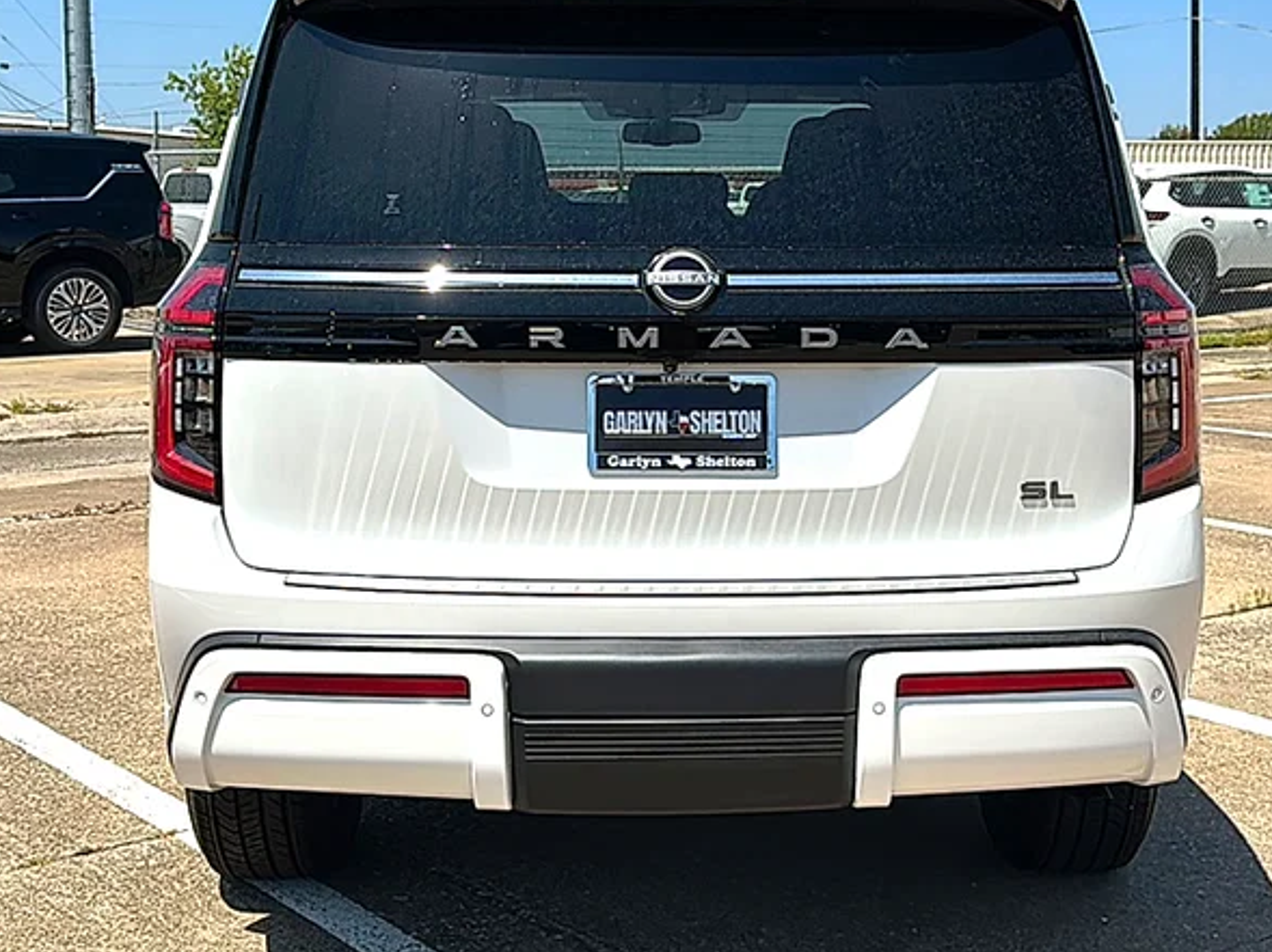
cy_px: 416
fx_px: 1616
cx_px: 706
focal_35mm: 44
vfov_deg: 32.8
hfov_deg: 42.9
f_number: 1.78
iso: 80
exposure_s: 1/9091
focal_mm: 6.86
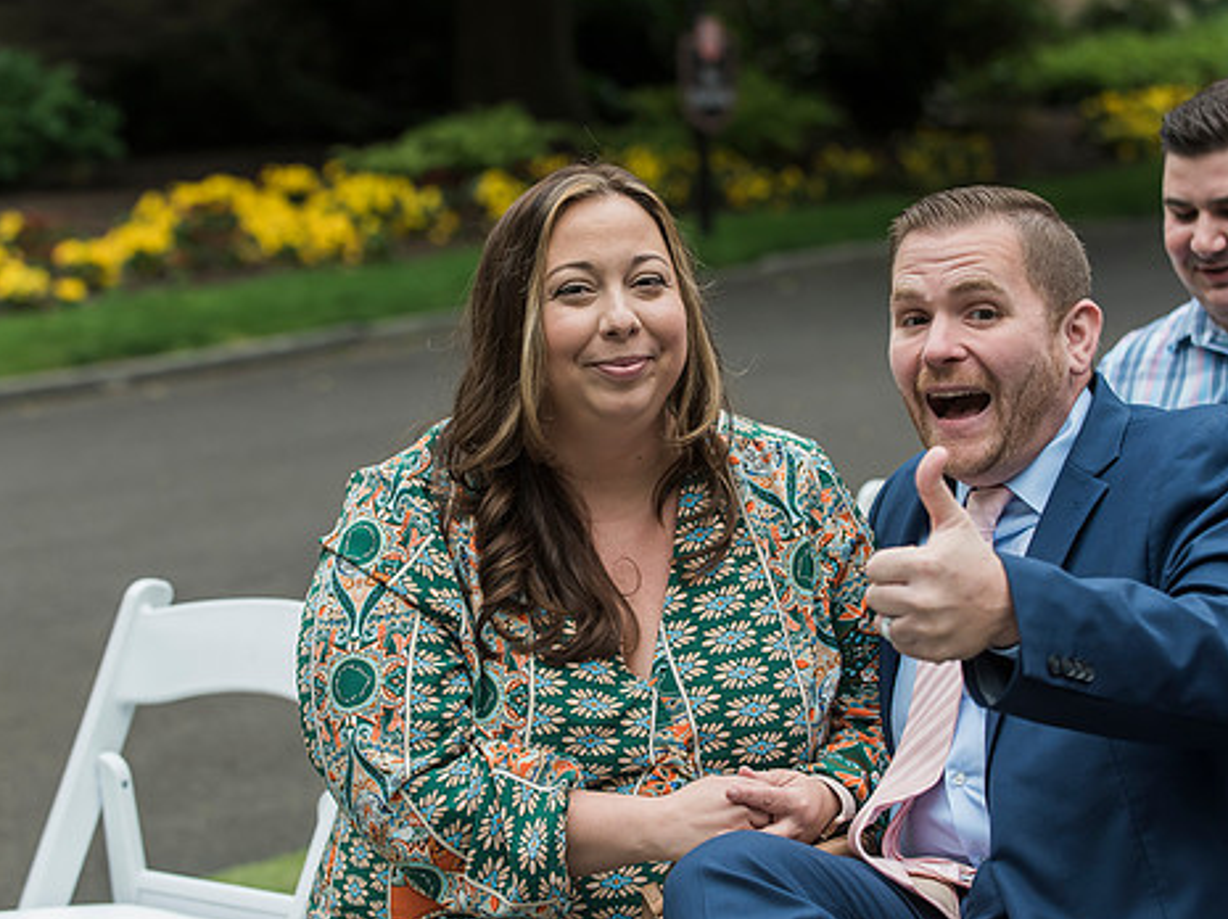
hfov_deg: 17.6
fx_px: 3970
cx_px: 661
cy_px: 500
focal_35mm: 112
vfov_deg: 13.2
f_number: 4
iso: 800
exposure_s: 1/1000
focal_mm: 90
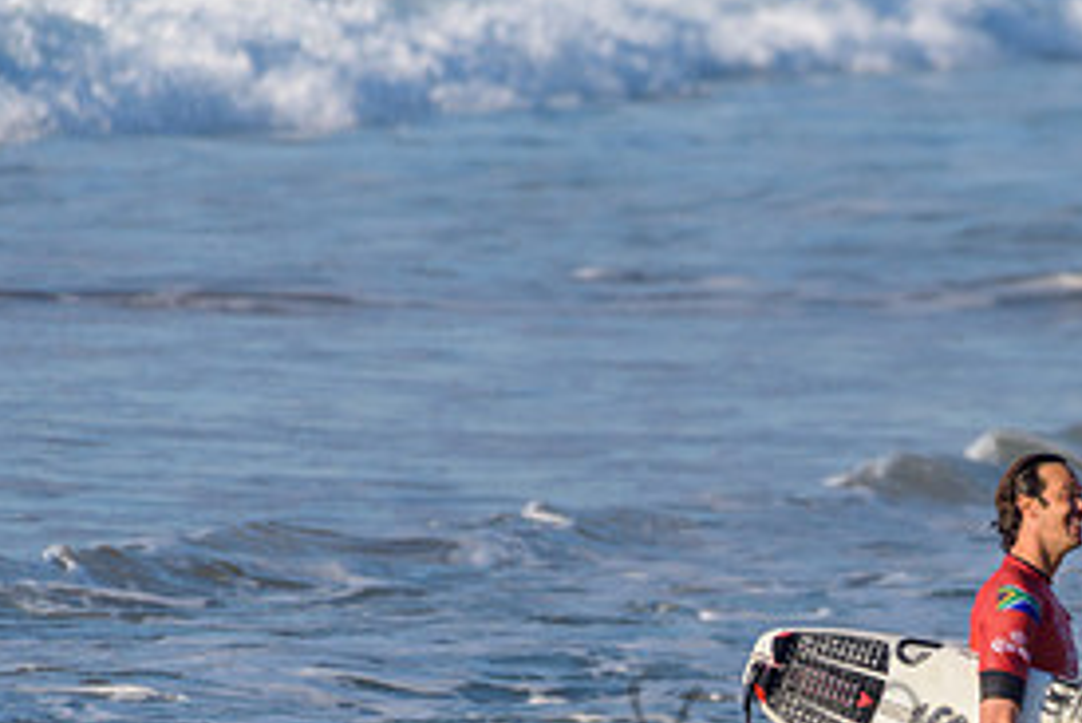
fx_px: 31874
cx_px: 1035
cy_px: 709
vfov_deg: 1.3
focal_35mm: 1060
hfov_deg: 1.9
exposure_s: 1/2000
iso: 220
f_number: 5.6
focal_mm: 500
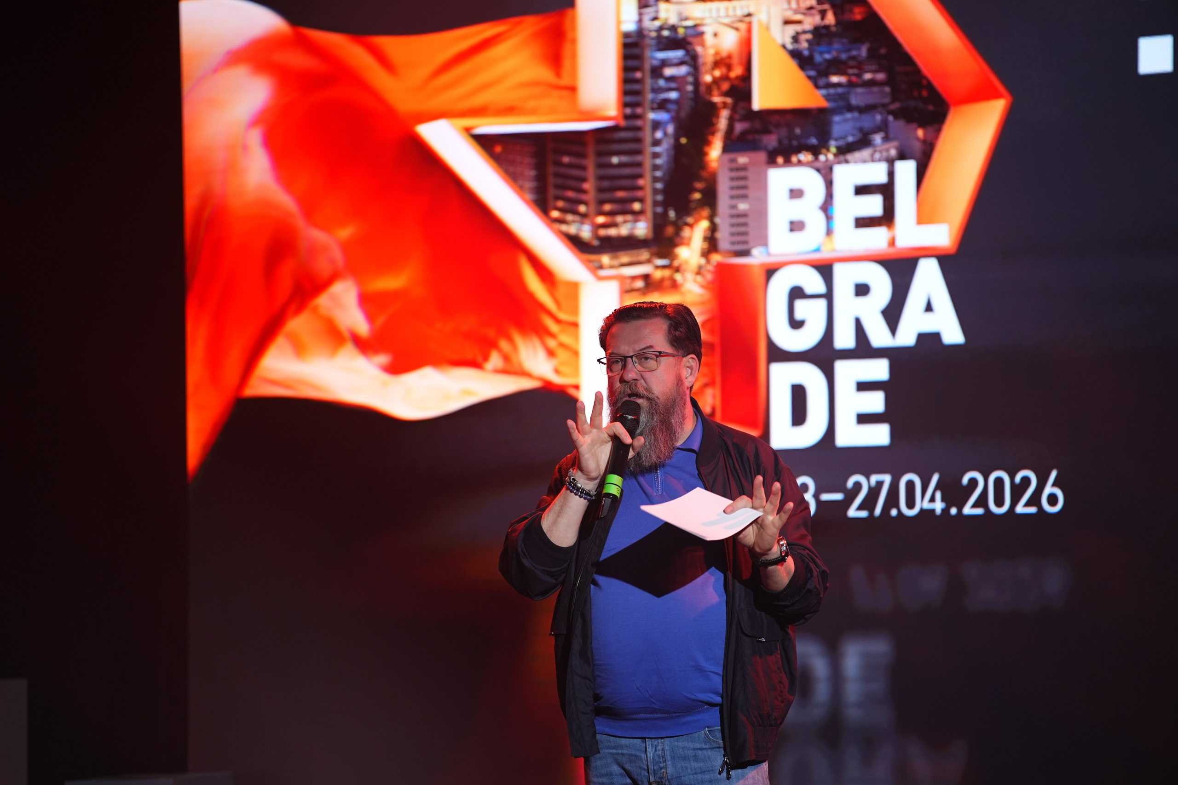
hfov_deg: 10.3
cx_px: 589
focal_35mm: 200
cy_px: 392
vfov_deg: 6.9
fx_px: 6544
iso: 1000
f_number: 2.8
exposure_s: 1/200
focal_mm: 200
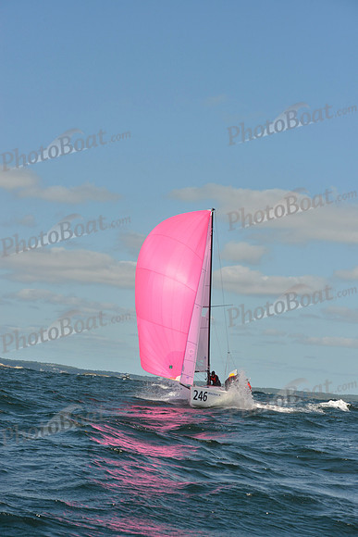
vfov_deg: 28.8
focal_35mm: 70
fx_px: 1043
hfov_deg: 19.5
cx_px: 179
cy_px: 268
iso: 400
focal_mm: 70
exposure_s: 1/1600
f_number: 10
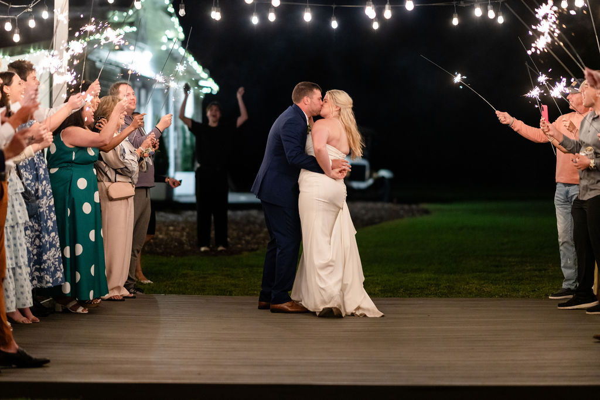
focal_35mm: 93
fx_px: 1544
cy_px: 201
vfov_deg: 14.8
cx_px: 303
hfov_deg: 22.0
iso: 1600
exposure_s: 1/125
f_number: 1.4
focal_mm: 85
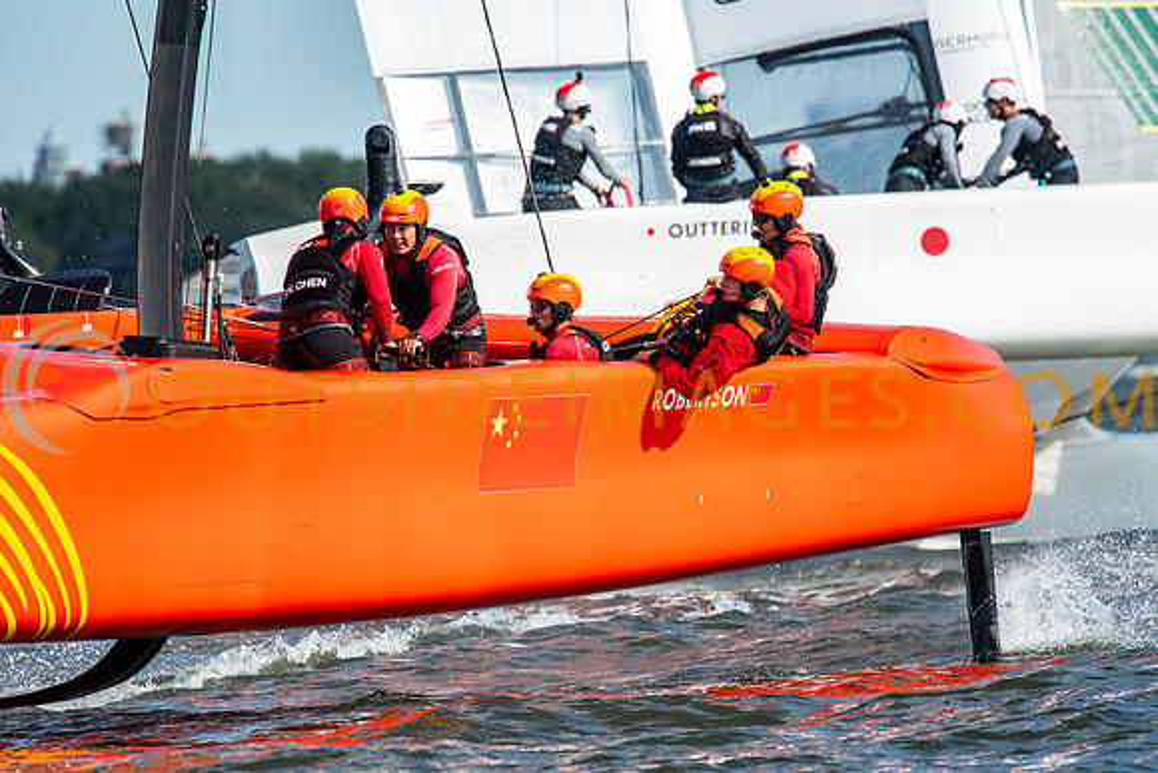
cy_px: 386
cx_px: 579
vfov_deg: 2.2
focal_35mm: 630
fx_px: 20269
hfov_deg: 3.3
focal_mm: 420
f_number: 5.6
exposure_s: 1/2000
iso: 500
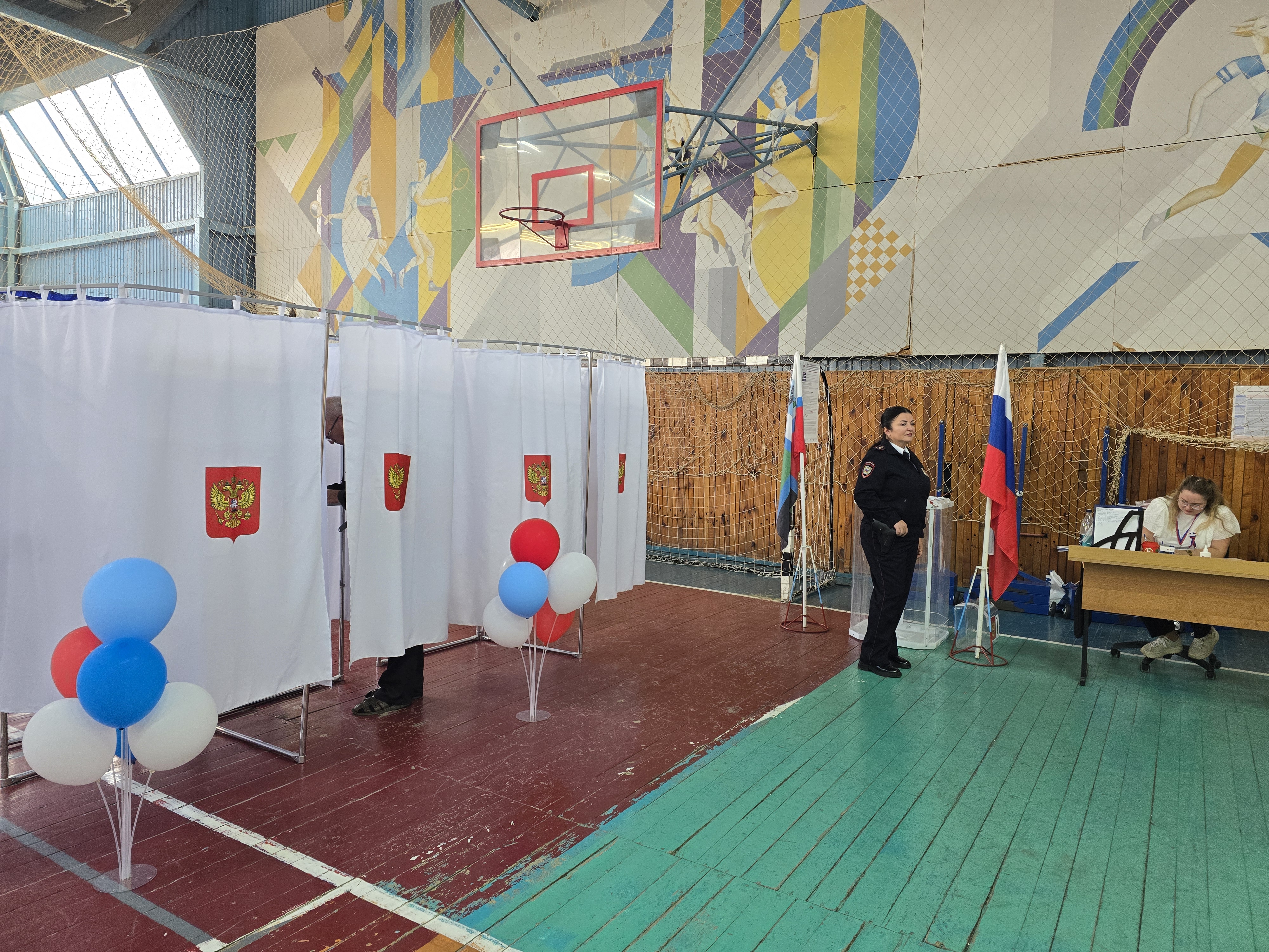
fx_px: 843
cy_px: 476
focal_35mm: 23
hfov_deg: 73.9
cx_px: 634
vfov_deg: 58.9
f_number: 1.7
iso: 250
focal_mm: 6.3
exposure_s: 1/100
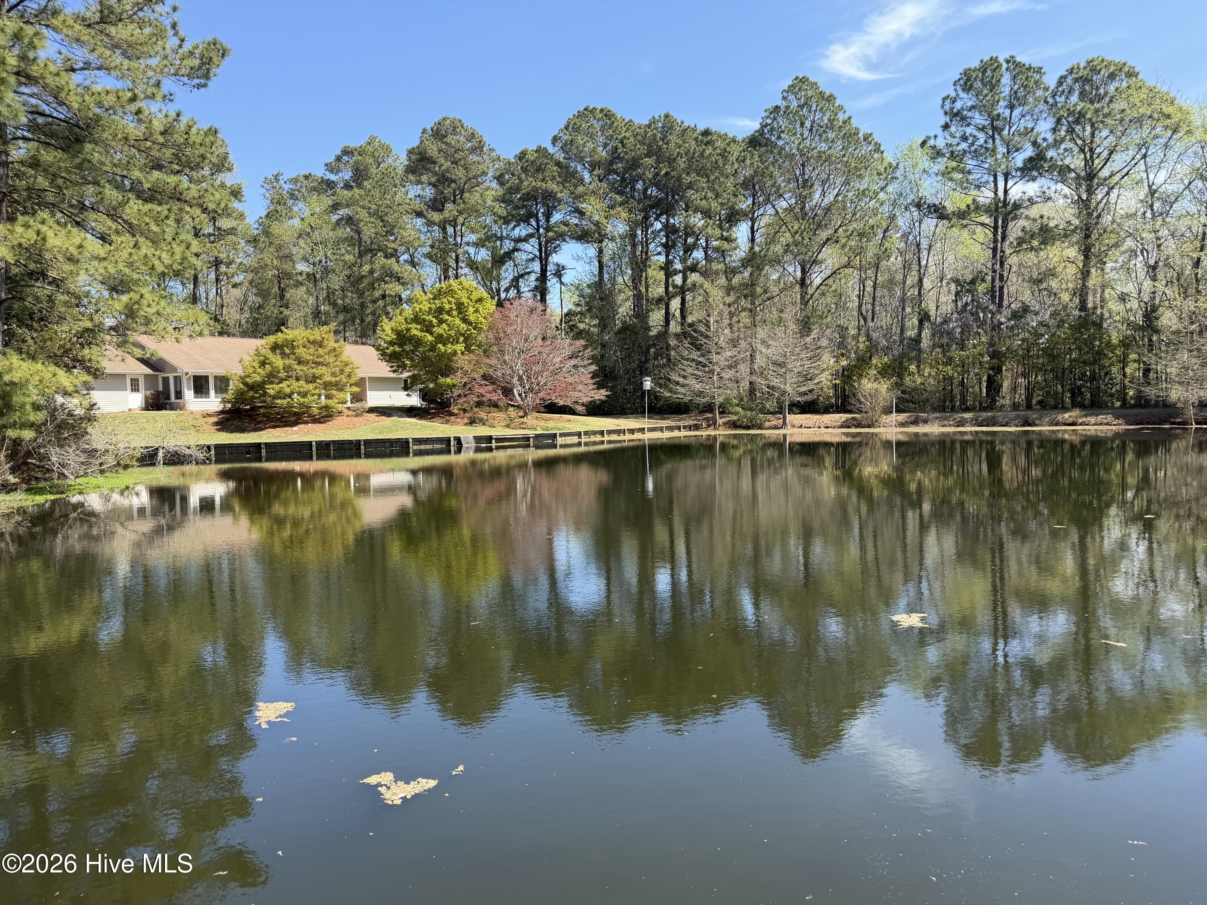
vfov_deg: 56.8
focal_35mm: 24
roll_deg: +2.0
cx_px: 604
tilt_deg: -2.7
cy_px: 452
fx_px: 837
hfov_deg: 71.6
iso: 80
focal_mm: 6.76
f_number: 1.78
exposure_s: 1/1653
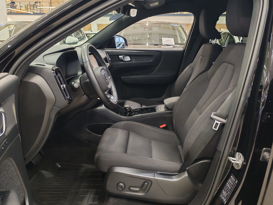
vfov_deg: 44.2
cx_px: 136
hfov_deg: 56.8
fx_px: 252
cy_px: 102
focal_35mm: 32
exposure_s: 1/100
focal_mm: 6.12
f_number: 1.9
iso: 1000
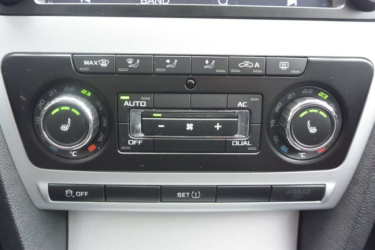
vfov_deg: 43.6
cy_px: 125
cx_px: 188
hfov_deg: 61.9
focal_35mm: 30
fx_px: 313
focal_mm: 11.4
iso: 560
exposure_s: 1/60
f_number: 3.5
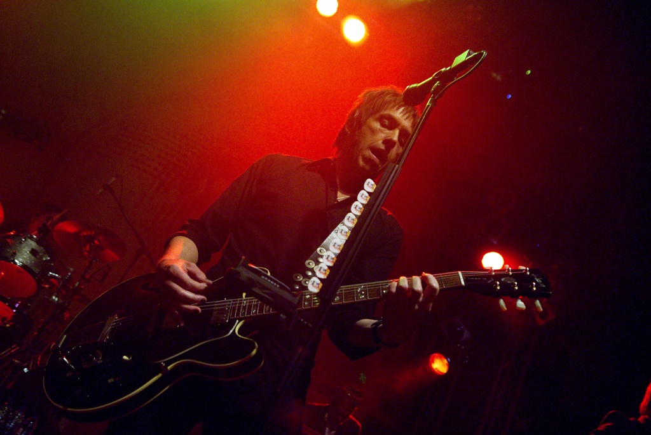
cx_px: 326
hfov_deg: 61.9
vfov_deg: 43.7
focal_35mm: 30
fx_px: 543
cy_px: 218
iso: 640
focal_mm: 20
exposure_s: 1/400
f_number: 2.8
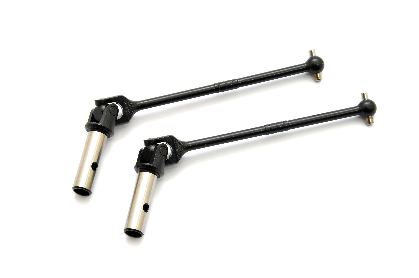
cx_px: 210
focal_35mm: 147
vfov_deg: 9.3
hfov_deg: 14.0
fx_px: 1709
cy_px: 139
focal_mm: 98
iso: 400
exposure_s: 1/60
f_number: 22
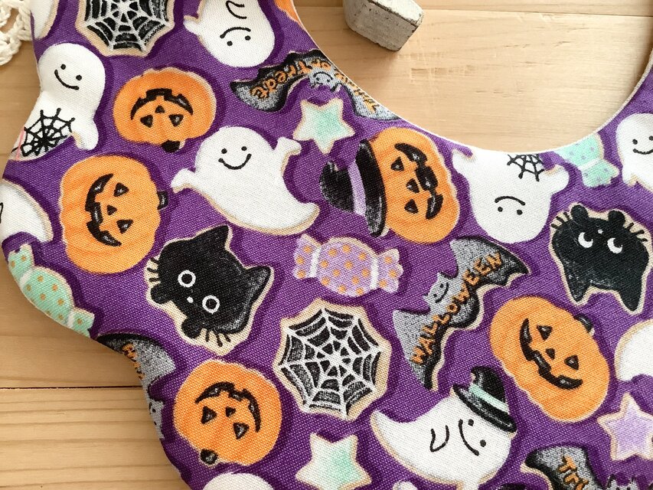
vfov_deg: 45.5
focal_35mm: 31
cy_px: 245
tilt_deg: -76.0
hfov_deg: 58.3
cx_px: 326
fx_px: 585
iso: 250
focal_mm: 3.3
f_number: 2.4
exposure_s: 1/60
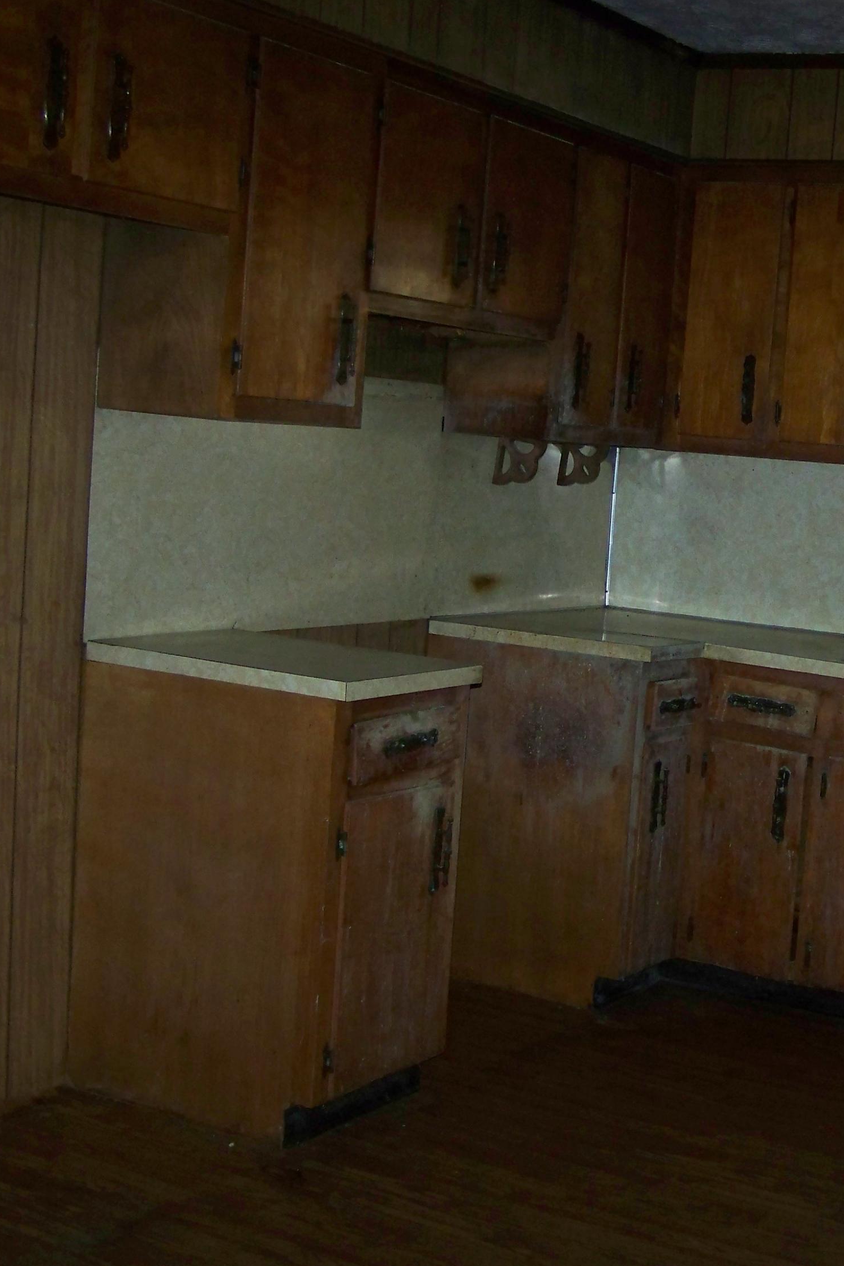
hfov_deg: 24.9
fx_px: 1864
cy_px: 634
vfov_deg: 37.5
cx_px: 725
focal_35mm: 53
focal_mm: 6.3
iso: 200
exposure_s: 1/30
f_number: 2.8
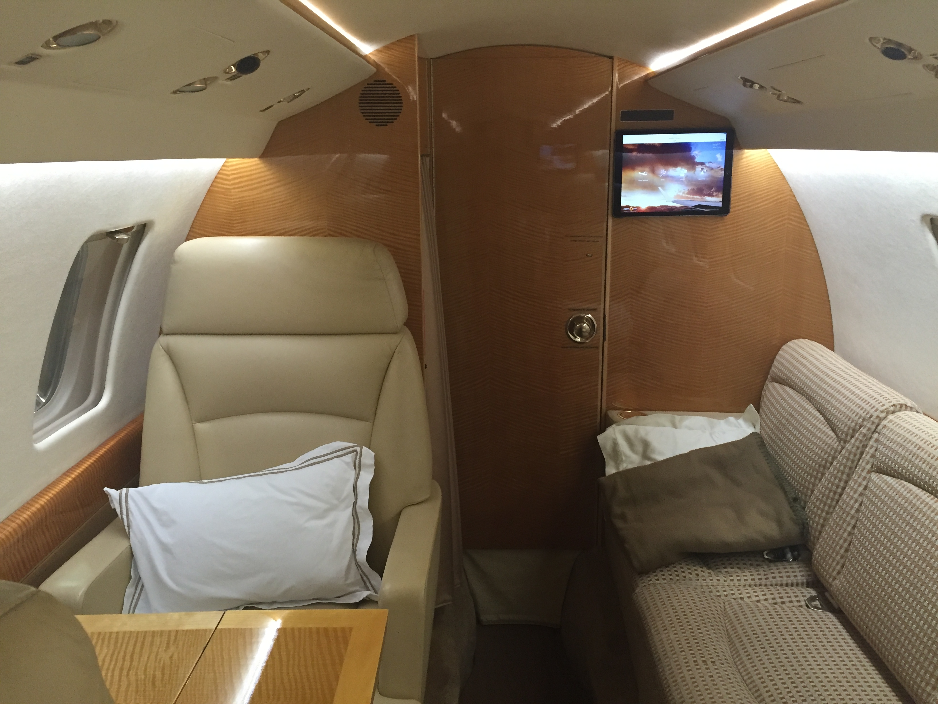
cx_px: 469
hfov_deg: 61.7
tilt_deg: -16.1
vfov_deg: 48.2
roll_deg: -1.1
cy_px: 352
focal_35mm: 29
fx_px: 786
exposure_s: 1/30
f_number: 2.2
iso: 200
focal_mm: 4.15
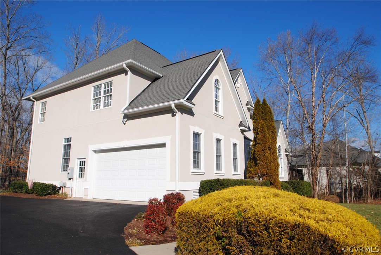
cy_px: 128
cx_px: 190
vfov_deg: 53.2
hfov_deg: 73.7
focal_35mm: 24
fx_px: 254
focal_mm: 16
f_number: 9
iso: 100
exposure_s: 1/320
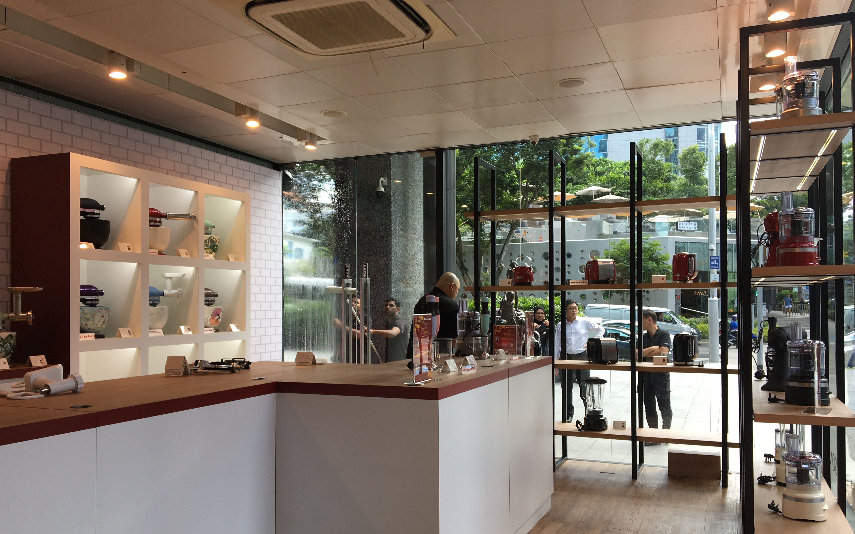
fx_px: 722
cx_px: 428
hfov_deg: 61.2
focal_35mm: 31
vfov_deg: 40.5
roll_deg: +0.2
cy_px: 304
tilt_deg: +0.4
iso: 25
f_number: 2.2
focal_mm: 4.15
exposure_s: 1/103
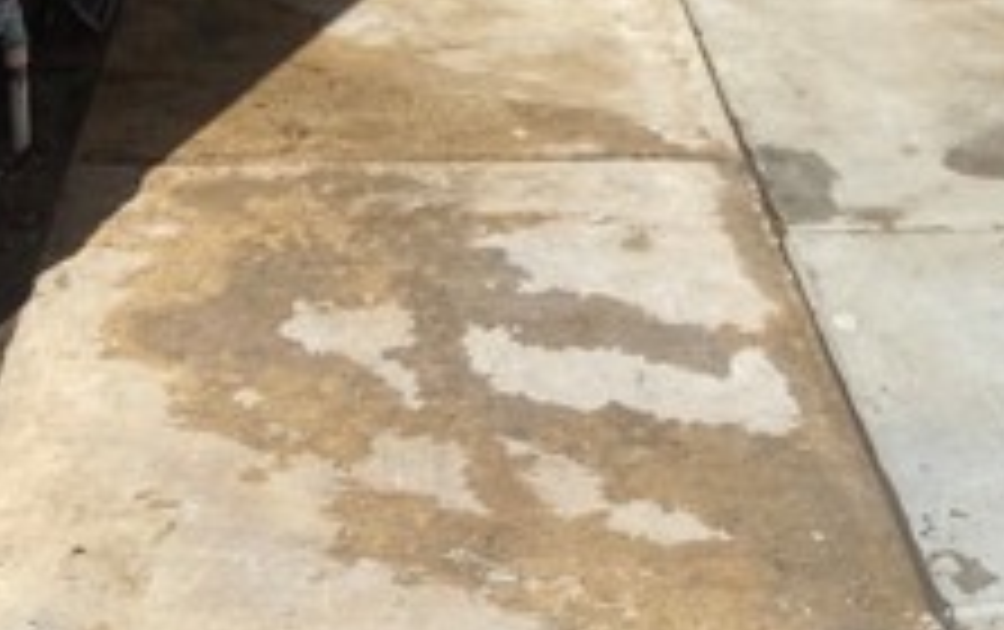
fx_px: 2164
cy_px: -364
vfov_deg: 15.1
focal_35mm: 79
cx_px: 630
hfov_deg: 26.0
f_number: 1.8
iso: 32
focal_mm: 4.25
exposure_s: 1/4608
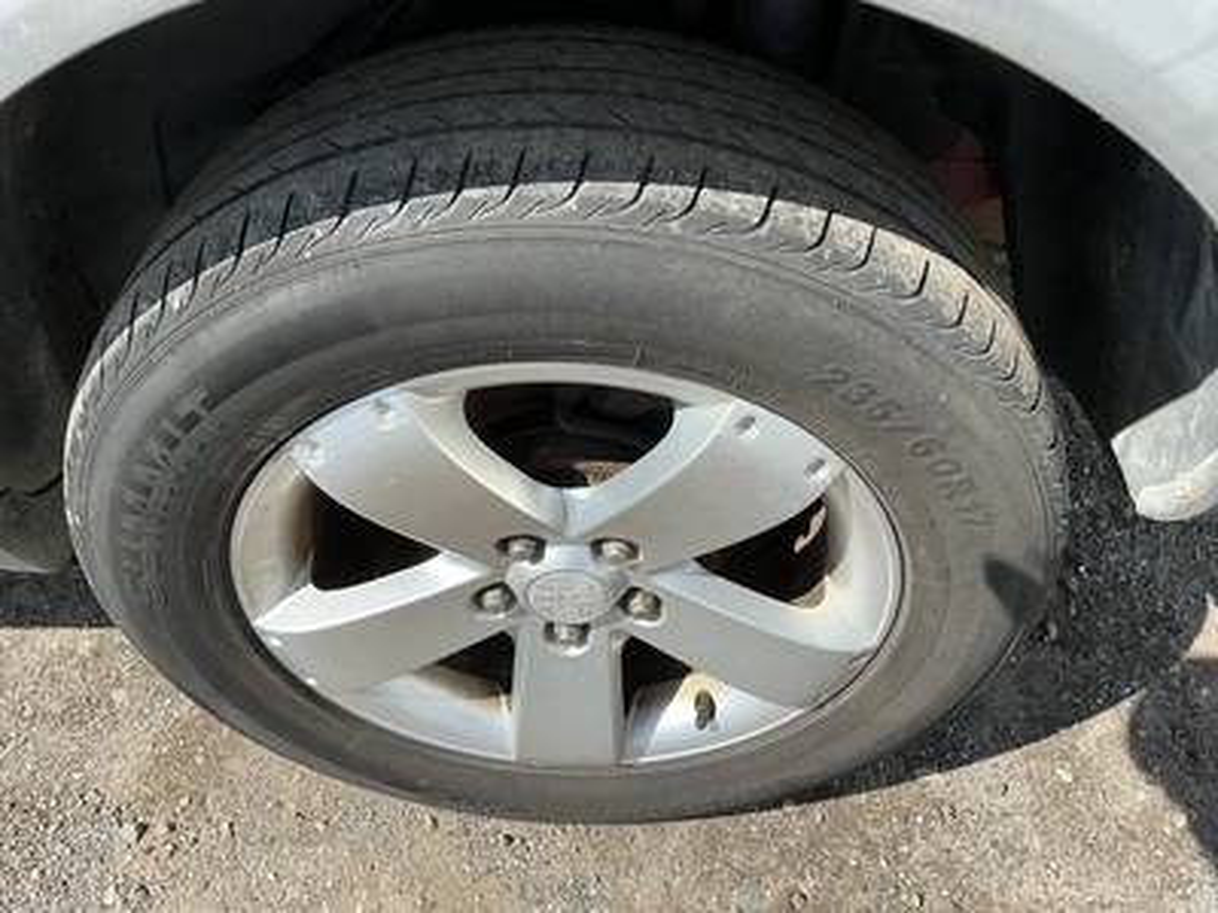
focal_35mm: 28
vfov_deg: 49.7
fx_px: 985
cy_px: 456
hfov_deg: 63.4
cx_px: 609
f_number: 1.8
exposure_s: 1/869
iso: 25
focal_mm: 3
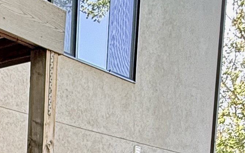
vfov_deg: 12.4
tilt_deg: -8.5
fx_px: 594
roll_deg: +0.1
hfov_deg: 20.7
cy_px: 333
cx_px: -93
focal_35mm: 89
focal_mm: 2.22
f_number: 2.2
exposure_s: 1/99
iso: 80
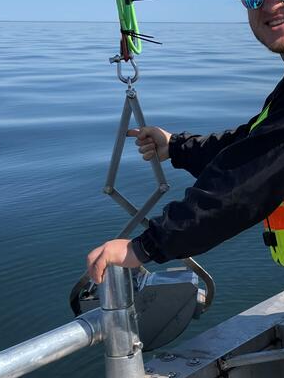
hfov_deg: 25.8
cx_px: 252
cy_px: 187
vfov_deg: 34.9
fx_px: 601
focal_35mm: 55
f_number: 1.6
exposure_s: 1/3401
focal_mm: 4.2
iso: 32
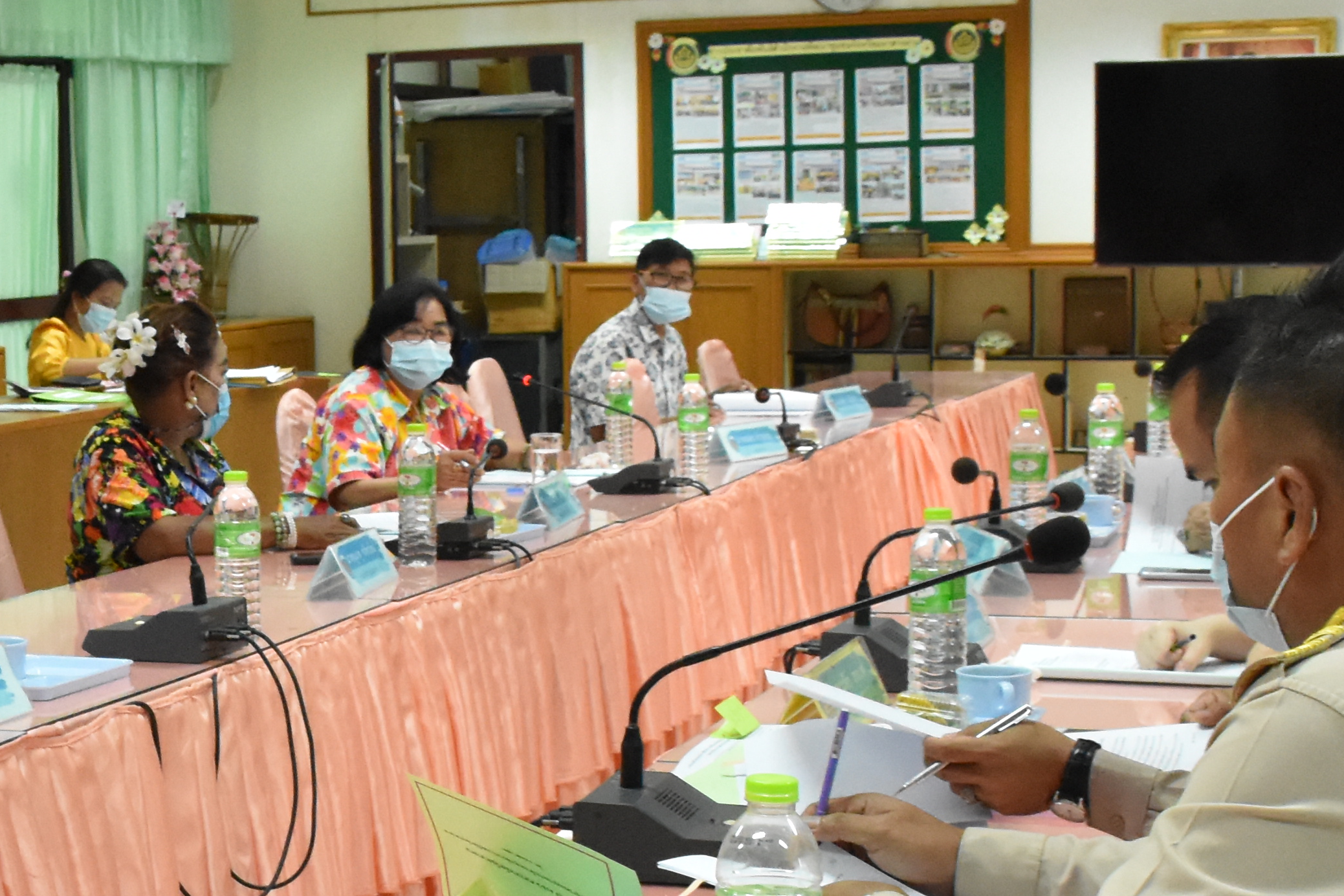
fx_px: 2912
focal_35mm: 78
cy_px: 679
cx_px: 133
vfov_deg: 17.4
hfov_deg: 25.2
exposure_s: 1/125
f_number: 7.1
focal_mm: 18
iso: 4000
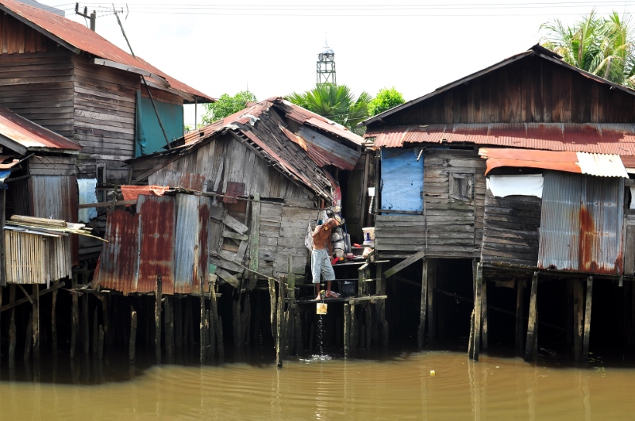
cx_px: 318
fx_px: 925
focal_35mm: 52
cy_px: 210
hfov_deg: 37.9
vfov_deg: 25.7
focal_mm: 35
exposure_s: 1/200
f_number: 7.1
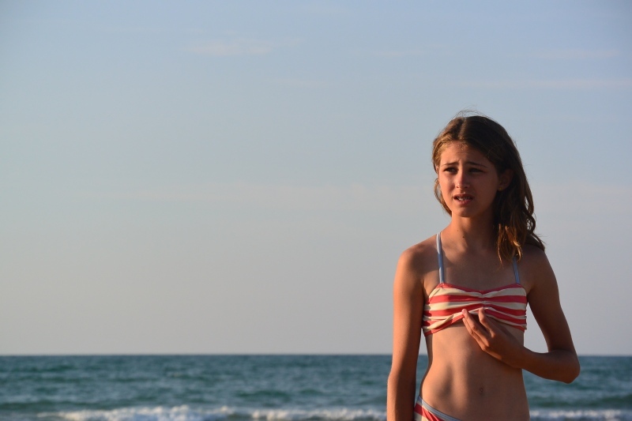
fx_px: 2334
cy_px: 210
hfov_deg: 15.4
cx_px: 316
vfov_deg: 10.3
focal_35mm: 133
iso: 160
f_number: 5
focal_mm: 49.3
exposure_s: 1/1000
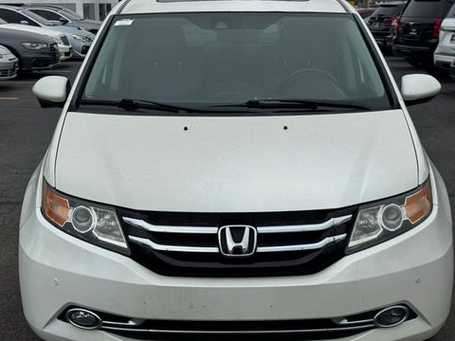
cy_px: 177
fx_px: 841
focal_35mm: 64
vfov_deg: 22.9
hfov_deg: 30.3
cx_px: 225
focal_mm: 6.76
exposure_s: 1/6410
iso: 64
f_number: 1.78
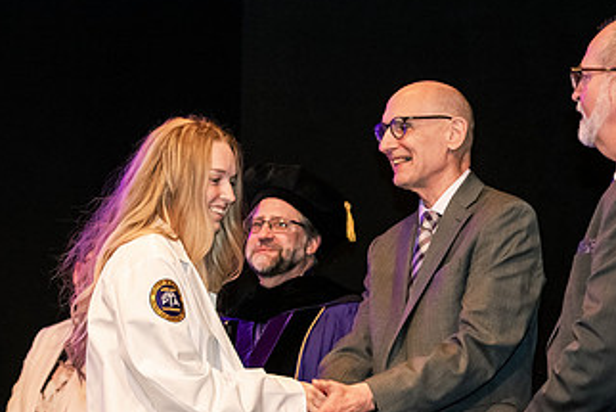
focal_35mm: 135
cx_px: 381
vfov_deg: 10.2
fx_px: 2311
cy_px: 296
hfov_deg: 15.2
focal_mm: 75
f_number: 3.5
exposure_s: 1/200
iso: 3200
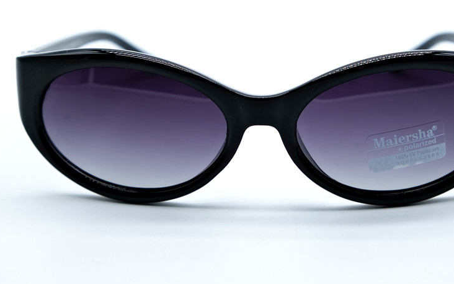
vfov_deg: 13.6
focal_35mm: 96
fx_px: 1188
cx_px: 262
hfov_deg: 21.6
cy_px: 112
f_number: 5.6
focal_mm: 46.3
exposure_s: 1/160
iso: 160
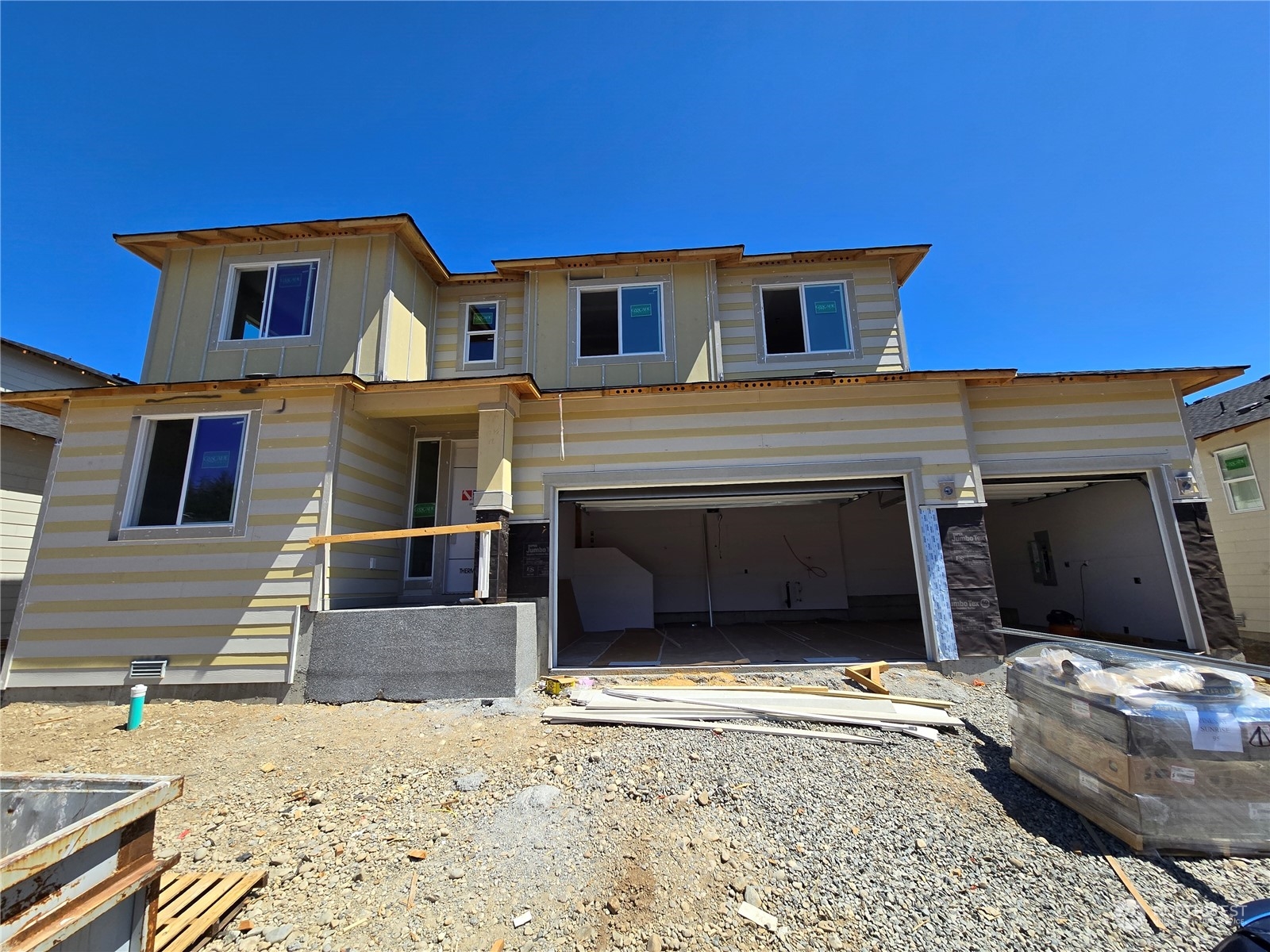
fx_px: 477
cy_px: 476
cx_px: 635
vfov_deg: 89.9
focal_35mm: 13
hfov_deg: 106.2
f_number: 2.2
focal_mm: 2.2
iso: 50
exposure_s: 1/2000
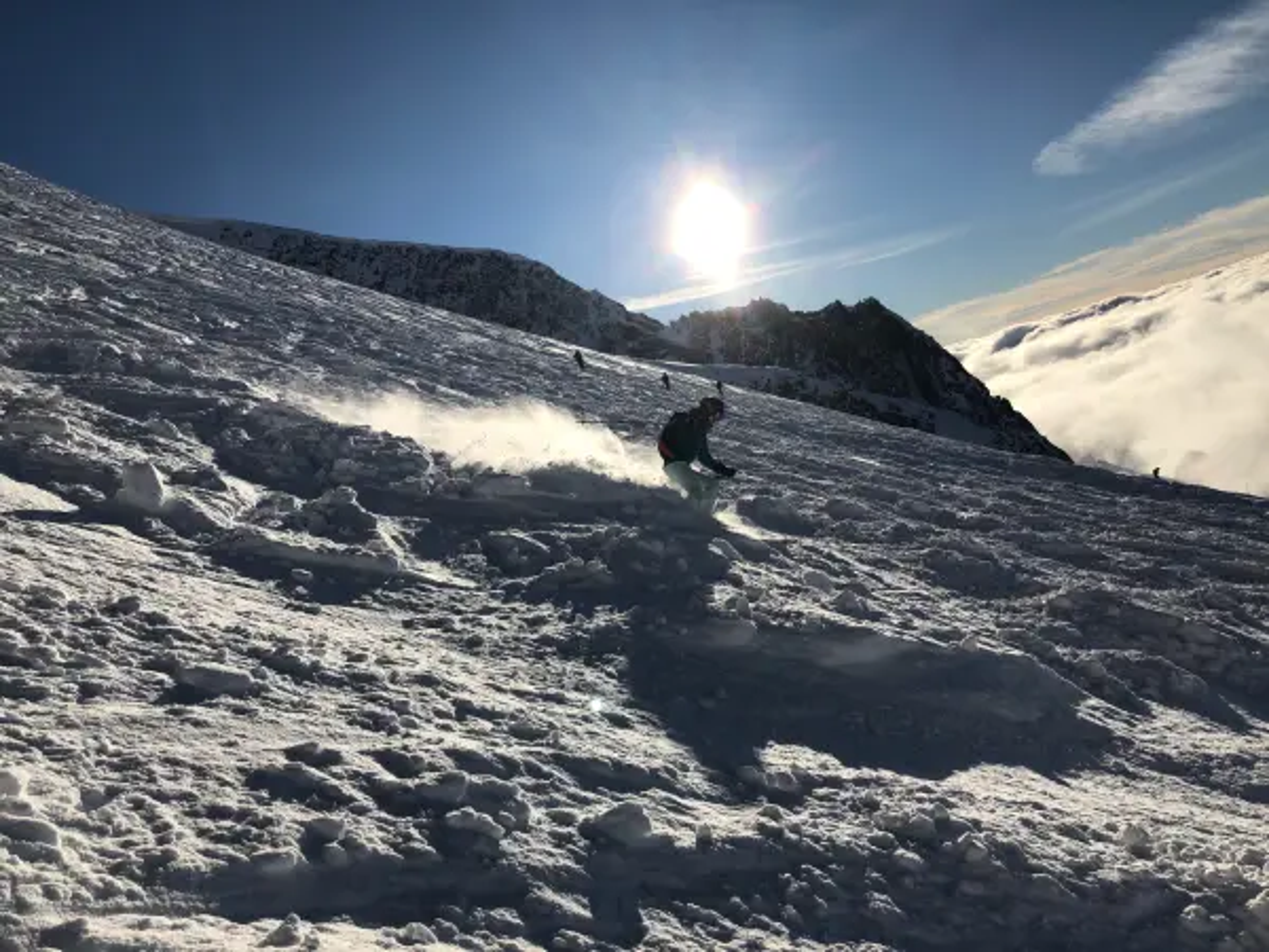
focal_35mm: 28
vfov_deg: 49.7
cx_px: 634
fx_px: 1026
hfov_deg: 63.4
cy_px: 476
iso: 20
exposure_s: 1/6024
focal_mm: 4
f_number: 1.8
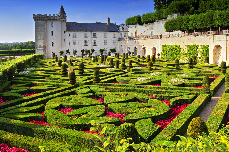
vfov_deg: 36.8
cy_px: 76
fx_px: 229
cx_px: 114
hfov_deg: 53.2
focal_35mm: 36
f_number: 8
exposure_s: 1/60
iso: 200
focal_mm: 24
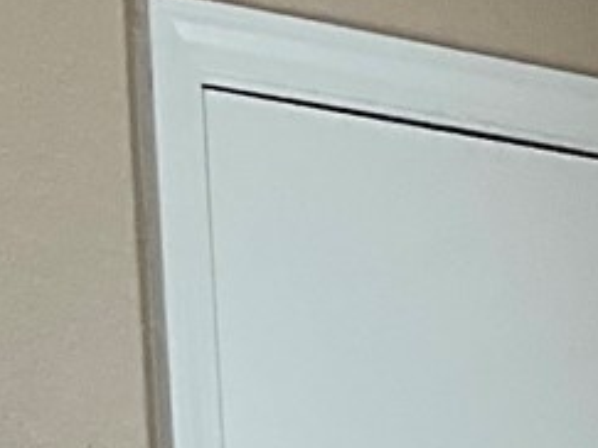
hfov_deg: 7.8
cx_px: 1632
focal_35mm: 229
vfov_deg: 6.1
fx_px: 3954
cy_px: 1226
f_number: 1.8
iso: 16
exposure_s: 1/128
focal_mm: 3
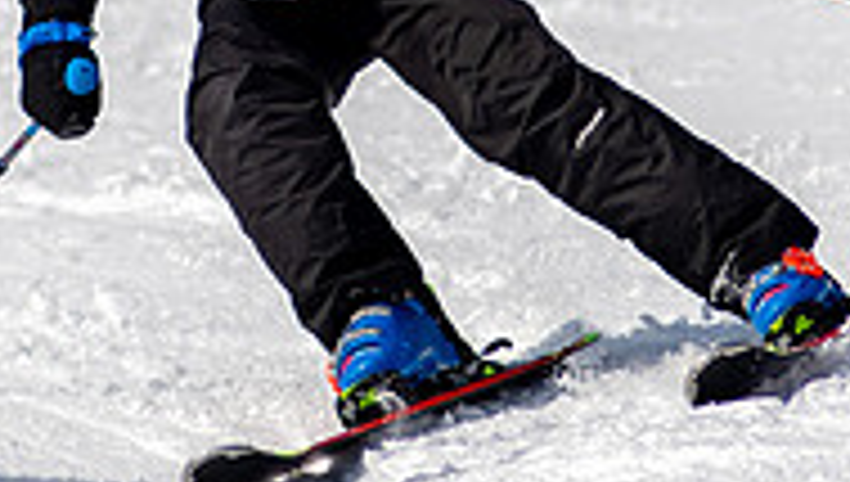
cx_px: 370
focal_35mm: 1839
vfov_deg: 0.7
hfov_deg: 1.2
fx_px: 41513
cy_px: -68
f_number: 2.8
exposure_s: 1/6400
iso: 100
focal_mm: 300
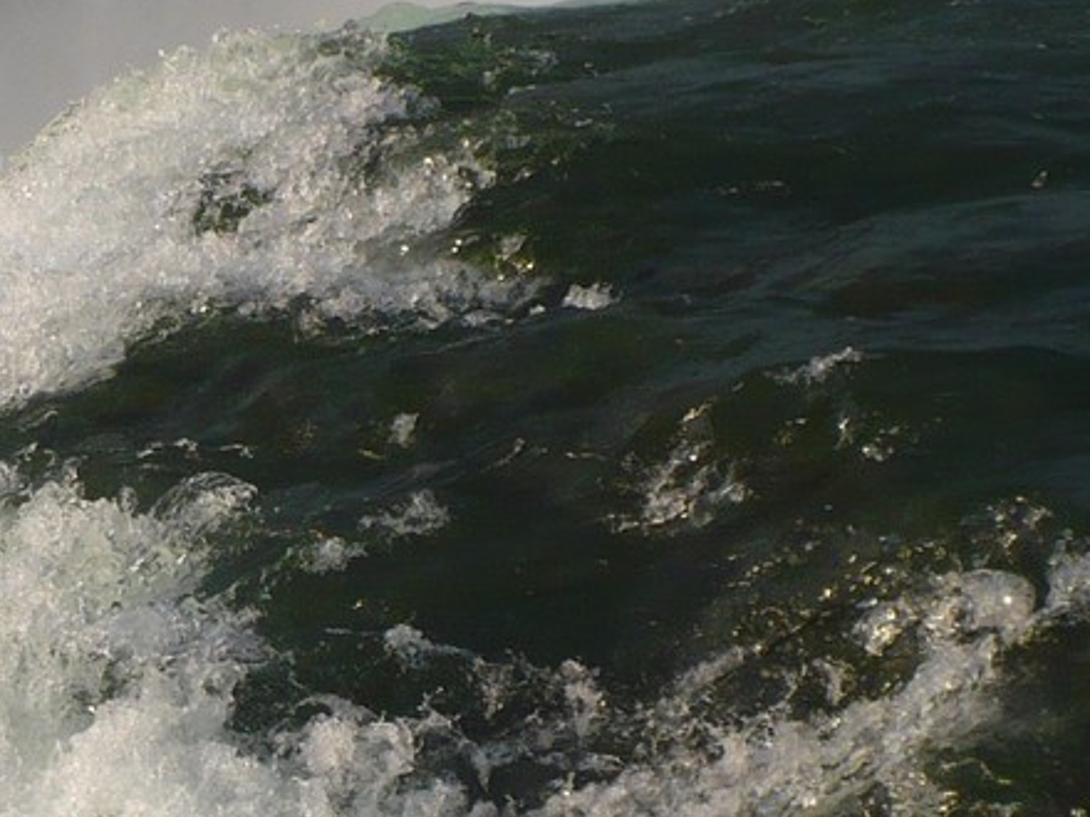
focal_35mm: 124
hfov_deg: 15.6
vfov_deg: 11.9
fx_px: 3905
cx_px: 43
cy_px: 639
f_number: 2.8
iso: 100
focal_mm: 6.1
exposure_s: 1/1300
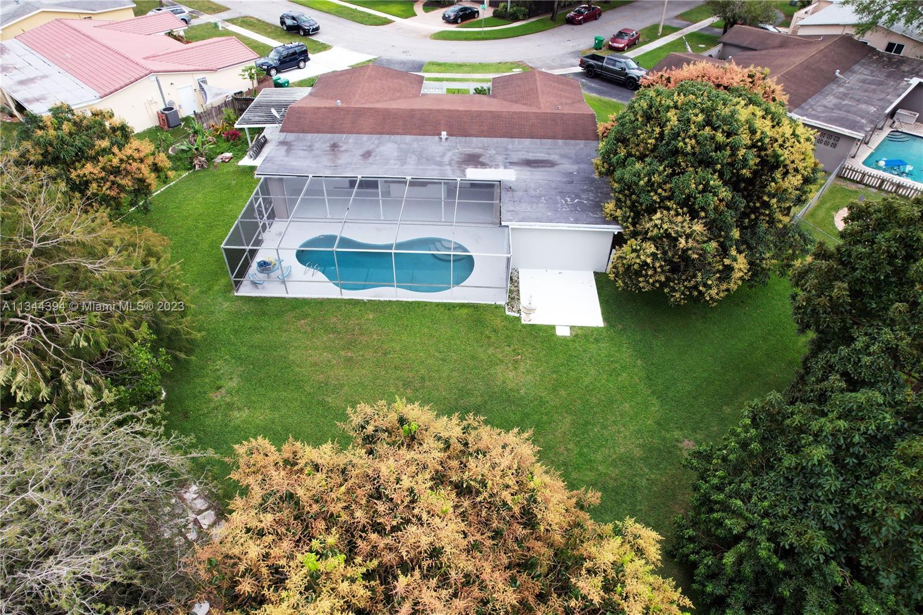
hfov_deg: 78.6
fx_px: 564
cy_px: 308
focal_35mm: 22
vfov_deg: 57.2
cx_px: 462
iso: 110
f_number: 2.8
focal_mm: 8.38
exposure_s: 1/500
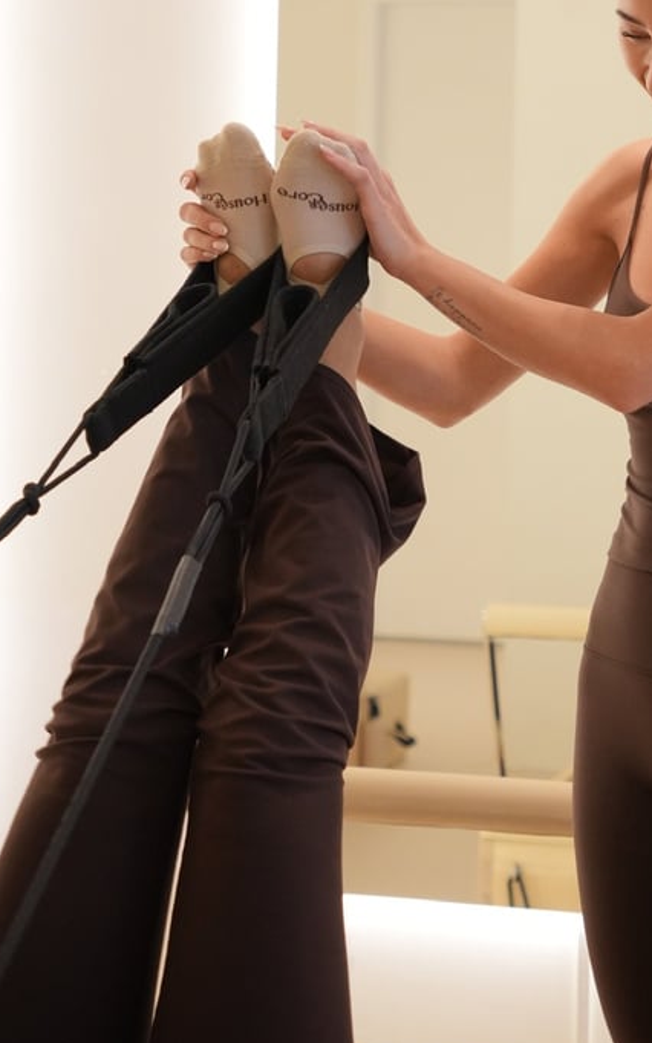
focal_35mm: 94
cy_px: 255
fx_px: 2675
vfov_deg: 21.9
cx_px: 514
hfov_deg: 13.8
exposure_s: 1/60
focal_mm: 36.4
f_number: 2.8
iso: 800
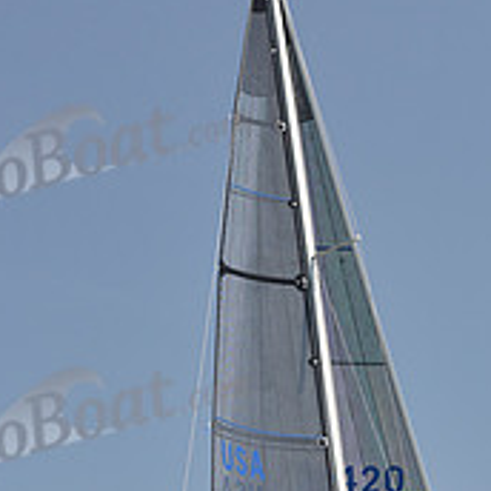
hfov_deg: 8.7
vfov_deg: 8.6
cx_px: 398
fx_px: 3226
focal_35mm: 201
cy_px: 537
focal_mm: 70
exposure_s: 1/800
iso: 250
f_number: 3.5
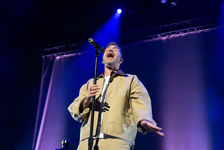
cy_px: 58
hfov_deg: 37.8
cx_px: 107
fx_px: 327
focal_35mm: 53
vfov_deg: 25.7
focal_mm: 43
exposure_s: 1/320
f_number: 4
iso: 5000
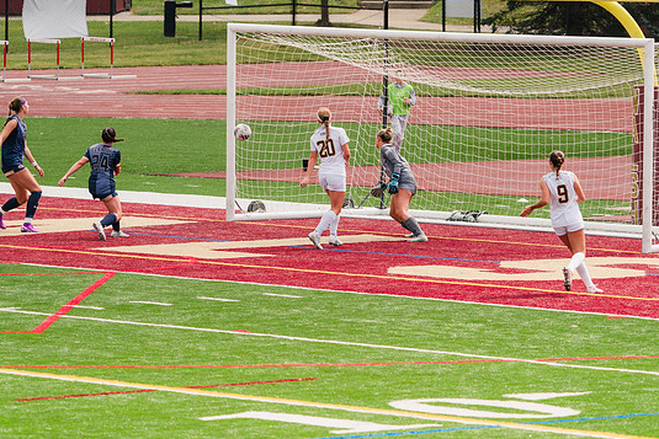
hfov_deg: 6.6
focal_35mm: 310
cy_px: 217
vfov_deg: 4.4
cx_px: 324
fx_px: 5676
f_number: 5.6
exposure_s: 1/1600
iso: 400
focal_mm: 286
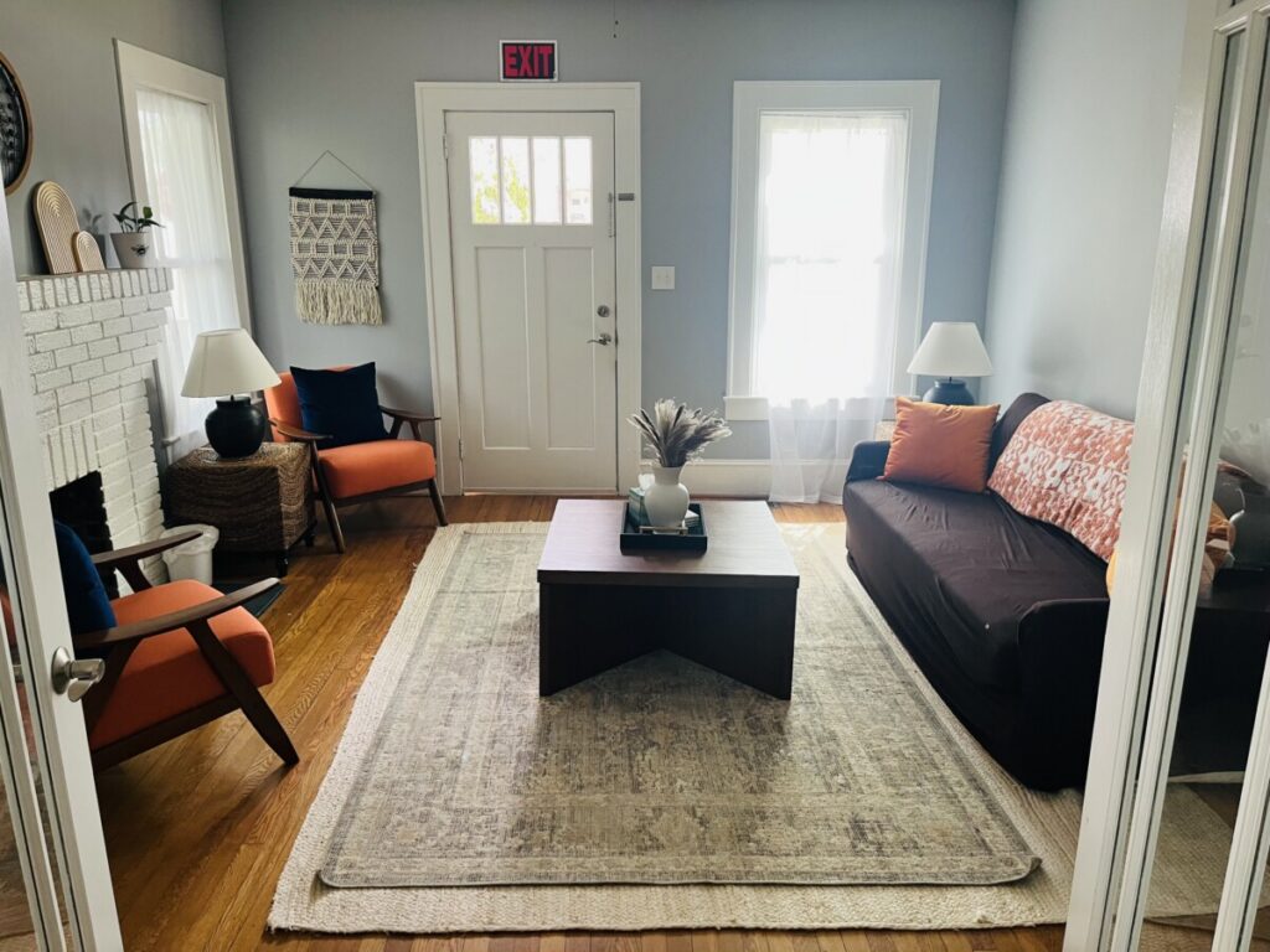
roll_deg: +0.4
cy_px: 476
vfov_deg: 53.1
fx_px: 954
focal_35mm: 26
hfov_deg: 67.3
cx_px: 635
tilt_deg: -15.5
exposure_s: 1/80
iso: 125
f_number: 1.6
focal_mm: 5.1
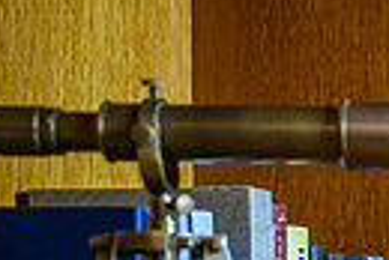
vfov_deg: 12.6
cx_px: 826
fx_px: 1157
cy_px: 291
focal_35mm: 107
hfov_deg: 14.8
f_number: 2.8
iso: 1600
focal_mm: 24
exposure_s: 1/125
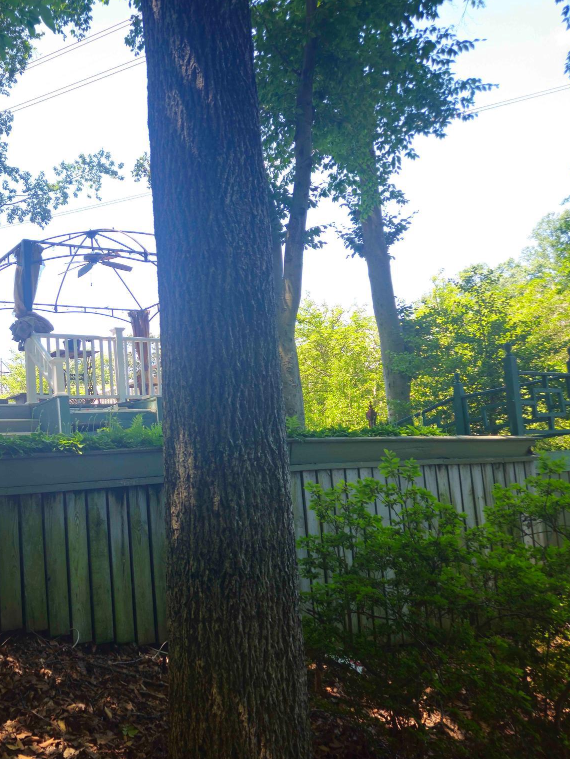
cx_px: 94
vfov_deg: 58.3
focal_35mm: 31
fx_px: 680
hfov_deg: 42.8
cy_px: 378
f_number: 1.8
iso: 25
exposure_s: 1/132
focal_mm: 5.4
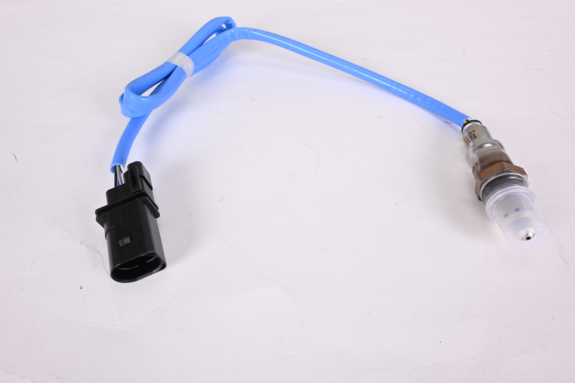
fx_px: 431
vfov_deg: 47.9
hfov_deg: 67.4
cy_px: 192
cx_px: 288
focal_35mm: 27
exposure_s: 1/160
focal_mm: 18
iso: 400
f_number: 11
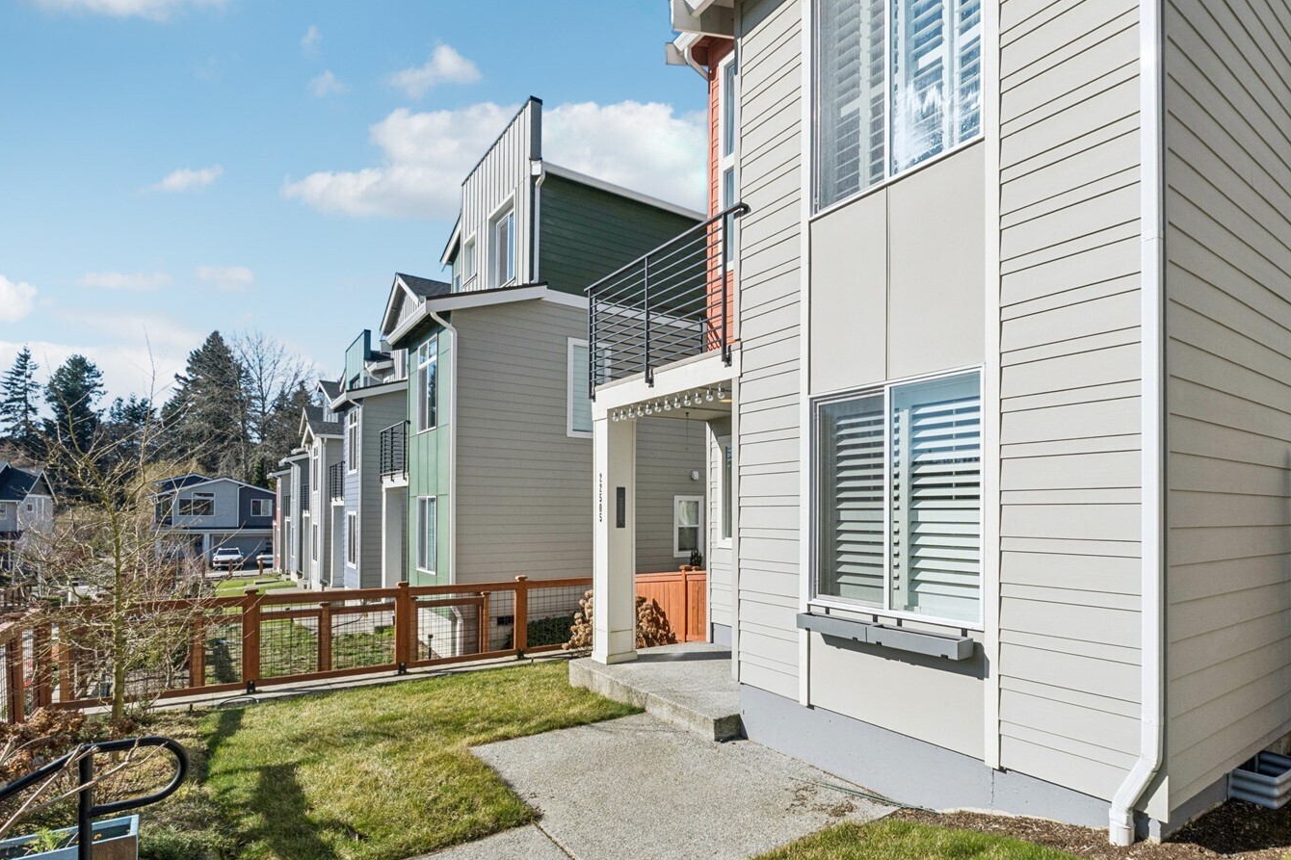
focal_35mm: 19
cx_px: 807
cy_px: 490
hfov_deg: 85.2
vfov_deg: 64.3
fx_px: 681
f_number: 9
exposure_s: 1/500
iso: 200
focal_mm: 10
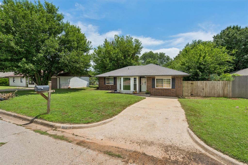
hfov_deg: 96.7
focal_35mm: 16
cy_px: 82
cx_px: 124
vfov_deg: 73.7
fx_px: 110
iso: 200
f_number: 8
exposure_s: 1/1000
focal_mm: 16
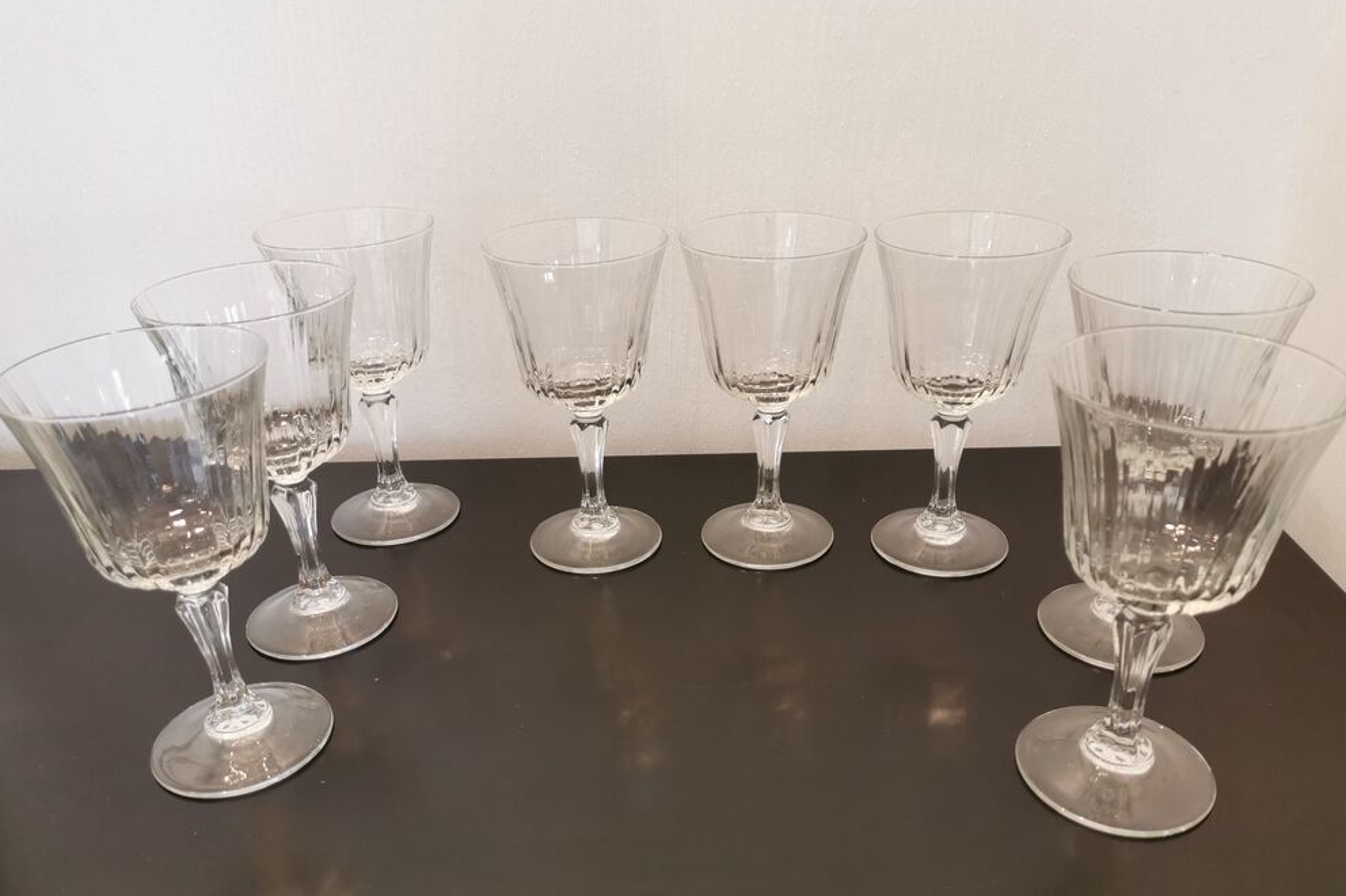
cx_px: 674
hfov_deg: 63.7
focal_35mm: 29
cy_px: 508
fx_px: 1084
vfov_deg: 44.8
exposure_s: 1/50
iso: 125
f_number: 1.8
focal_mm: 5.58
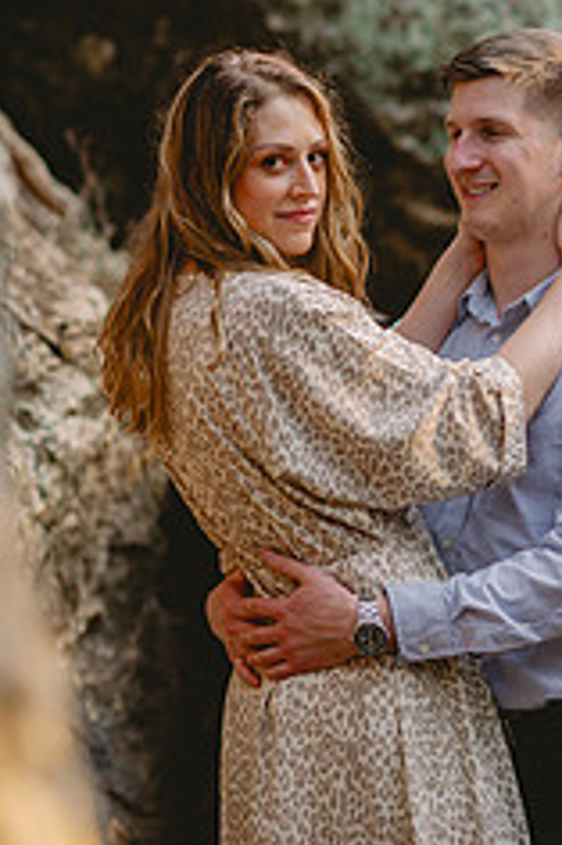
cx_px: 449
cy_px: 448
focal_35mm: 162
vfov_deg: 12.7
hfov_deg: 8.4
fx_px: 3799
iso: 100
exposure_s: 1/400
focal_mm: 85
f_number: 2
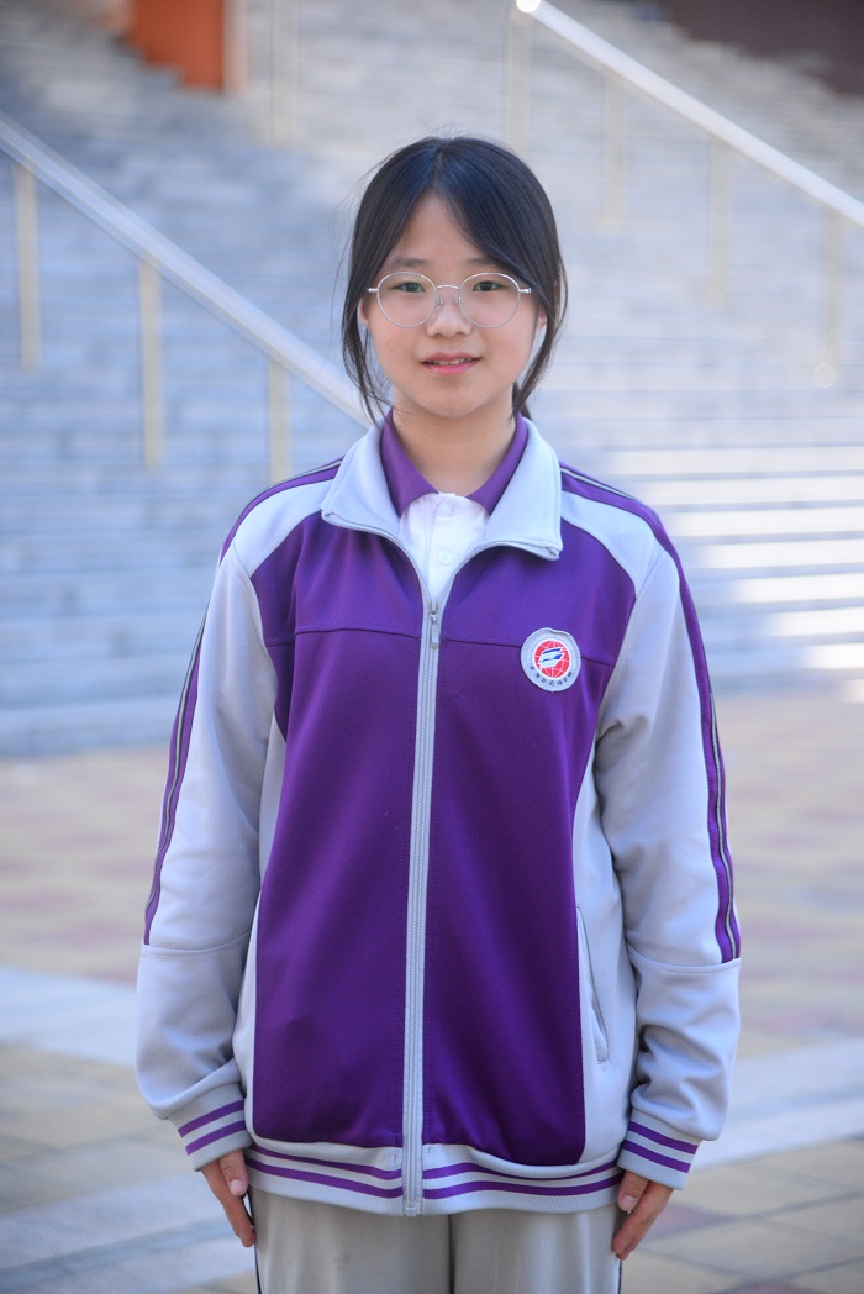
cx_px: 432
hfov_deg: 13.7
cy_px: 647
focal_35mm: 100
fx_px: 3595
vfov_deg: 20.4
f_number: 4
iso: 1600
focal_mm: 100
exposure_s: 1/2000
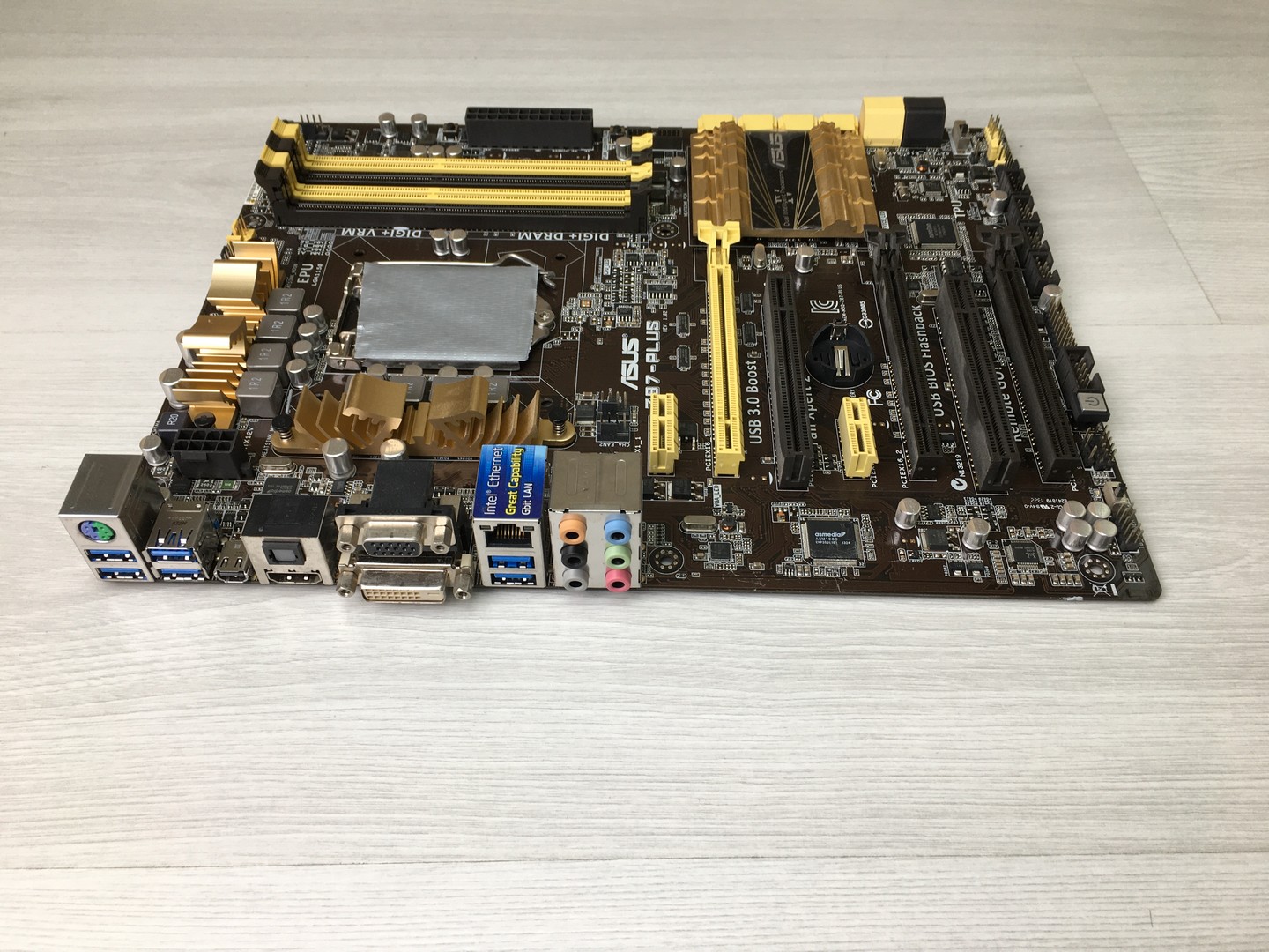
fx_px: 1063
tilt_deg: -48.1
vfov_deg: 48.2
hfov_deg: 61.7
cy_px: 476
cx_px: 634
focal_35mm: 29
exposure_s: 1/50
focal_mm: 4.15
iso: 25
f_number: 2.2
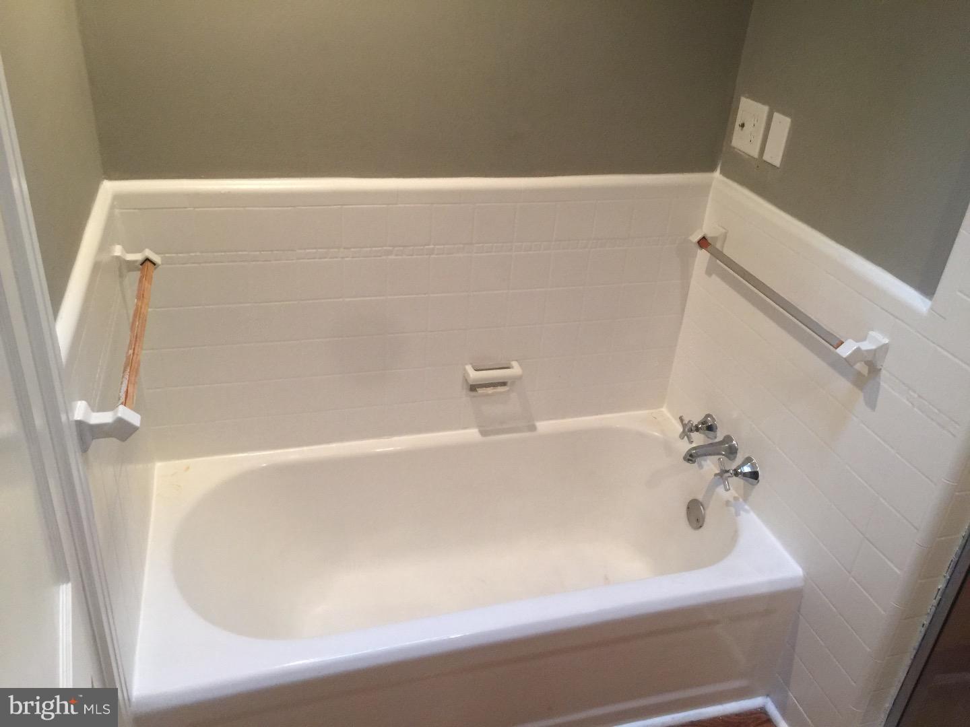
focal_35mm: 29
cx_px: 485
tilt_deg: -28.6
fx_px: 813
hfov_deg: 61.7
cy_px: 364
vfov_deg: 48.2
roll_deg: -5.8
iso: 80
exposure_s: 1/15
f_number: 2.2
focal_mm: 4.15
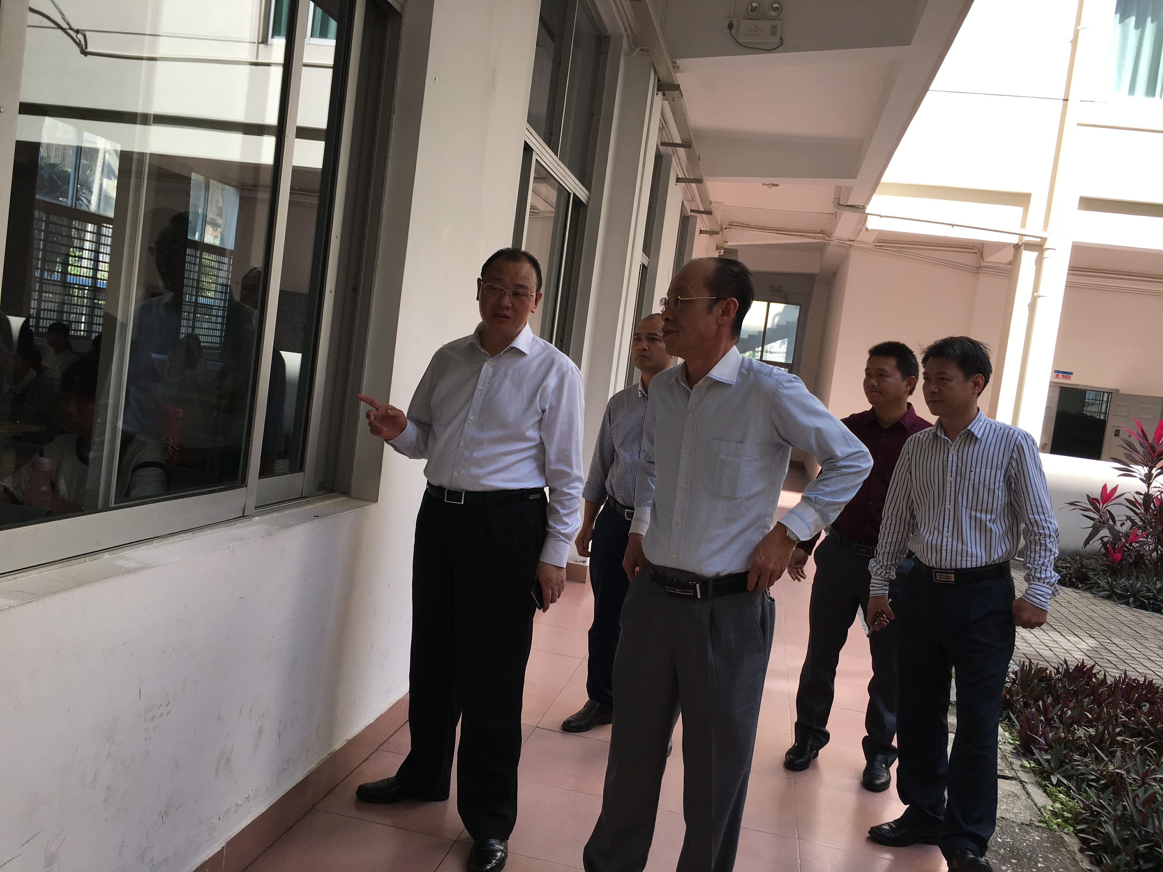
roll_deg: -7.5
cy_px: 436
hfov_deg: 61.7
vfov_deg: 48.2
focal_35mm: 29
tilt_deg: -4.4
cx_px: 582
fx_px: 974
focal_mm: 4.15
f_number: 2.2
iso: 25
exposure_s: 1/396
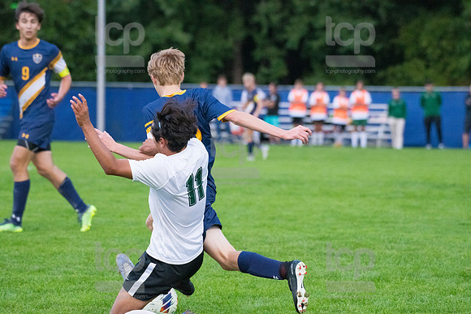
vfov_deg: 6.9
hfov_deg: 10.3
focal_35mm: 200
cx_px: 236
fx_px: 2617
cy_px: 157
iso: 6400
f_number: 5.6
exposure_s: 1/2000
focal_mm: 200
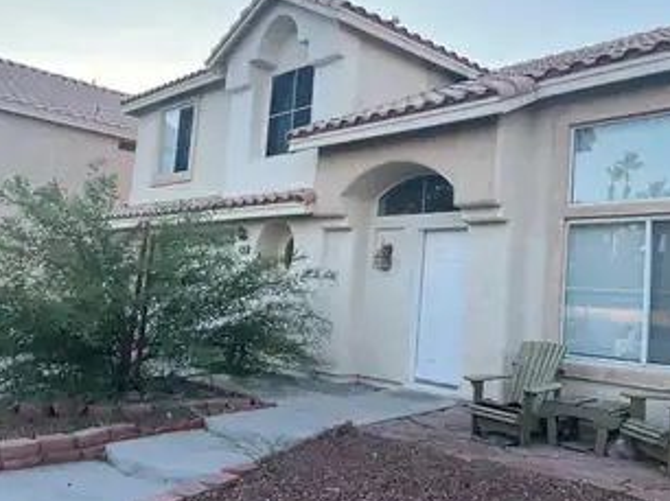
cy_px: 230
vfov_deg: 41.7
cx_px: 401
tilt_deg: +6.1
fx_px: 658
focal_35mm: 34
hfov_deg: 53.6
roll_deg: -4.6
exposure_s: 1/611
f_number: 1.5
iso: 50
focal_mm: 5.7
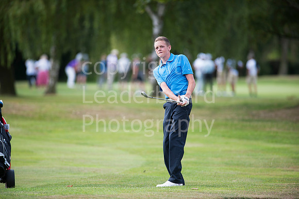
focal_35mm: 300
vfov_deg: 4.6
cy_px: 100
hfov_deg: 6.9
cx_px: 150
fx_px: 2490
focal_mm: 300
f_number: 4
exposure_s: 1/1000
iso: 400
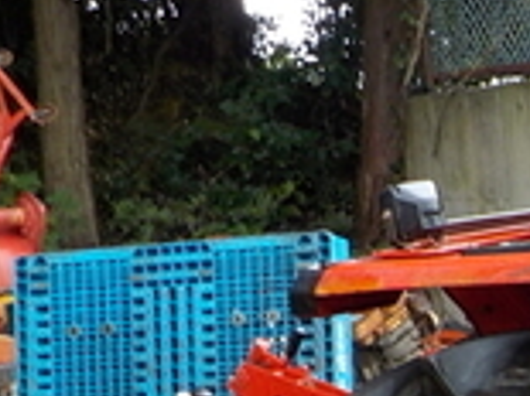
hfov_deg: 14.3
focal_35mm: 124
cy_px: 454
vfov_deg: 11.7
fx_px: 1897
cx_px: 913
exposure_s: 1/40
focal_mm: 4.1
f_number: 3.3
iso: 125
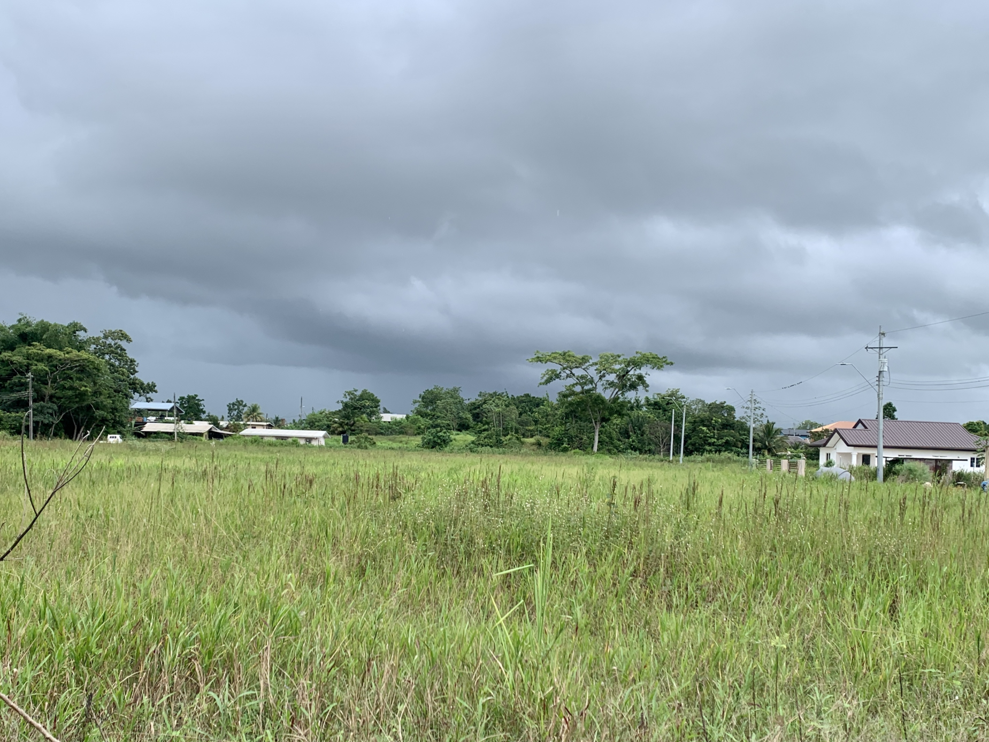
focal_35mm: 36
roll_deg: -2.9
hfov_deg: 51.3
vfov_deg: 39.5
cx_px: 475
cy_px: 440
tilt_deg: +3.1
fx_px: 1029
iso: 25
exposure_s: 1/1043
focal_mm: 4.25
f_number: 1.8
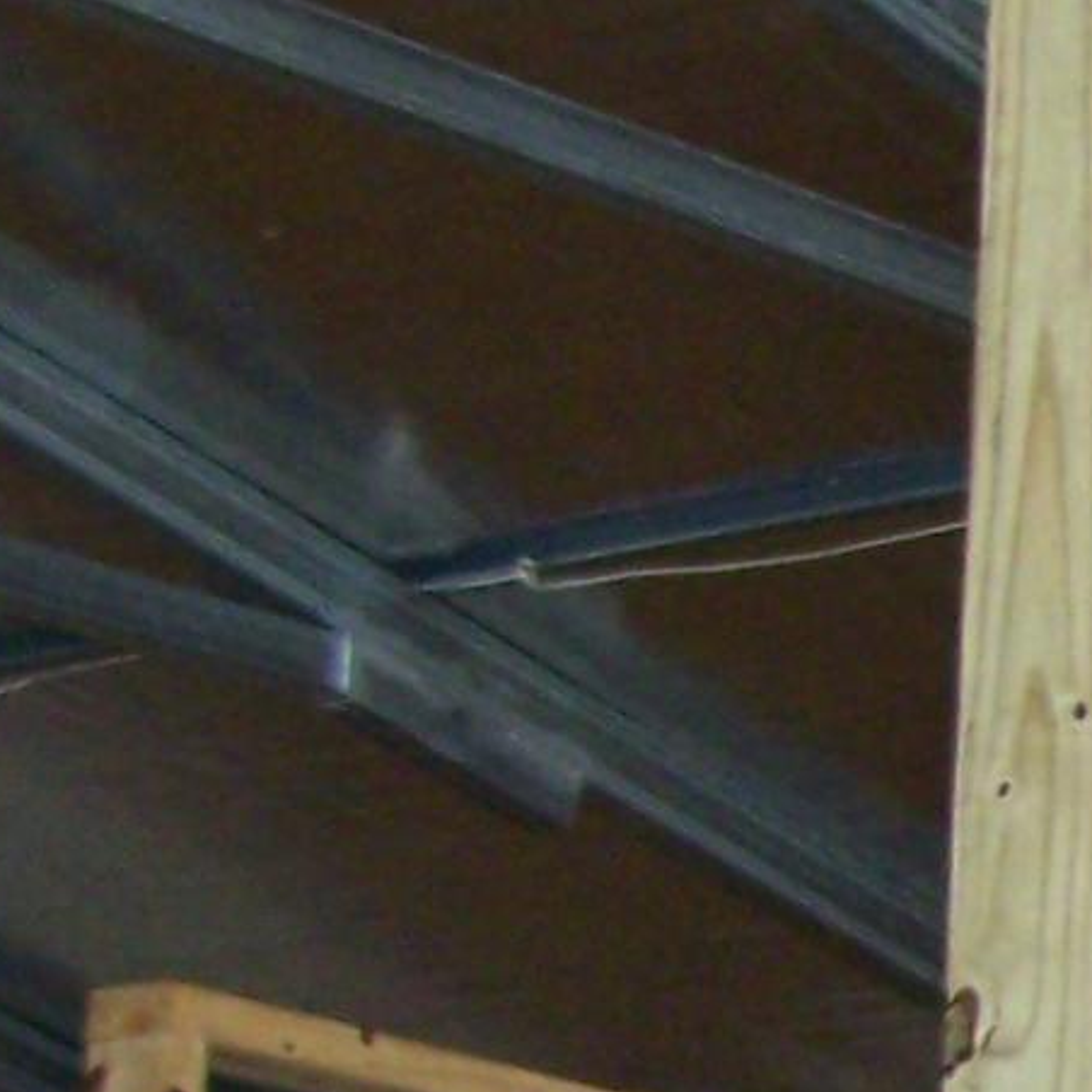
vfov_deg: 7.8
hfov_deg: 7.3
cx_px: 2742
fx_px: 7959
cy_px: 1324
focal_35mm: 223
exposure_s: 1/60
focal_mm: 6.3
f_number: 2.8
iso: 160
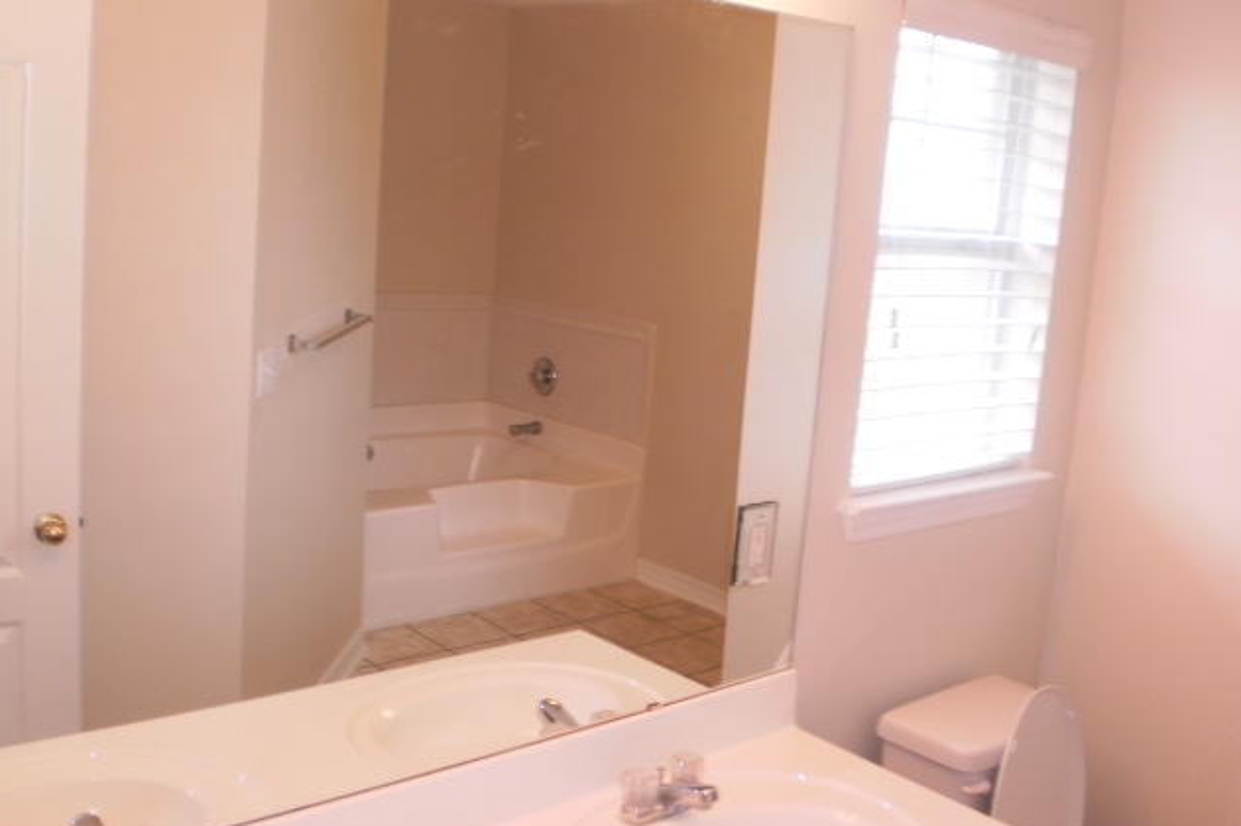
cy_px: 362
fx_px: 1309
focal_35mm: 38
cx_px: 625
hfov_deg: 50.7
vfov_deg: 35.0
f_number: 3.1
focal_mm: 6.3
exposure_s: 1/40
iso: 100
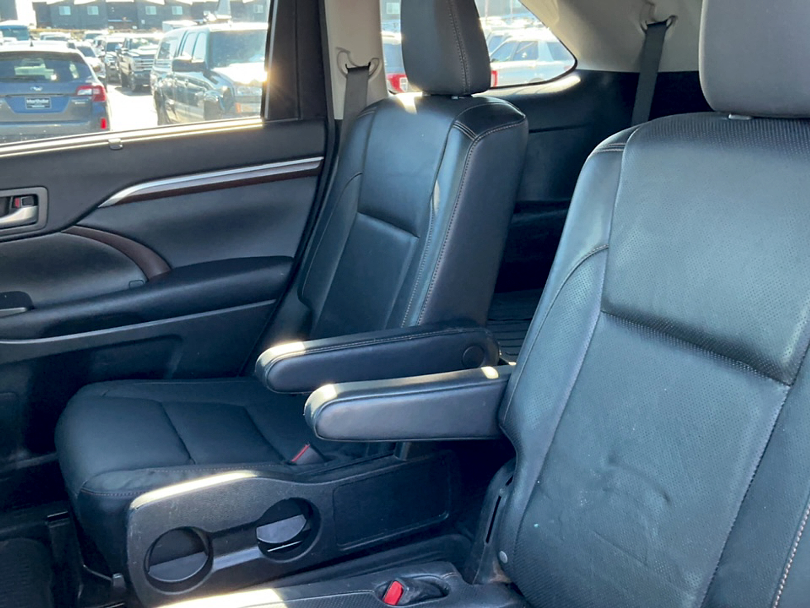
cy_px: 304
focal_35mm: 30
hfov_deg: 60.0
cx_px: 405
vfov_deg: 46.8
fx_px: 702
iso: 125
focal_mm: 3
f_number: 1.8
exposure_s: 1/60
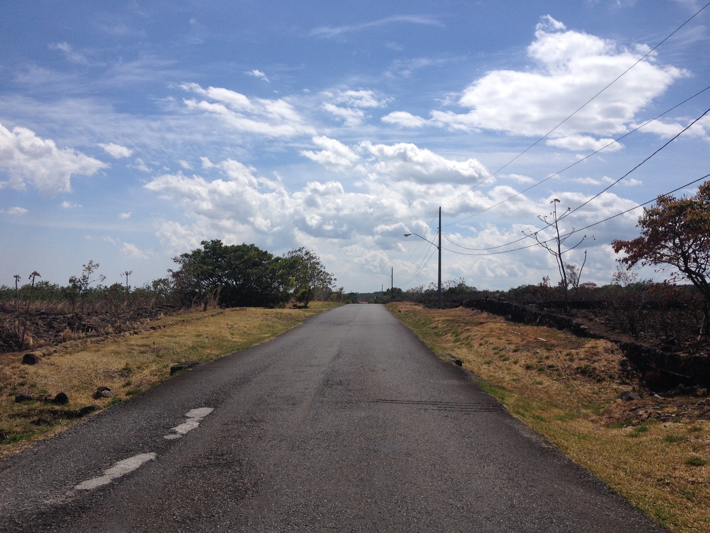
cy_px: 266
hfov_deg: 52.6
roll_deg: -1.6
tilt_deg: +0.4
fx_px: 718
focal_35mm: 35
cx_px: 355
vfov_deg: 40.7
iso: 50
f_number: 2.4
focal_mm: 4.28
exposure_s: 1/4255
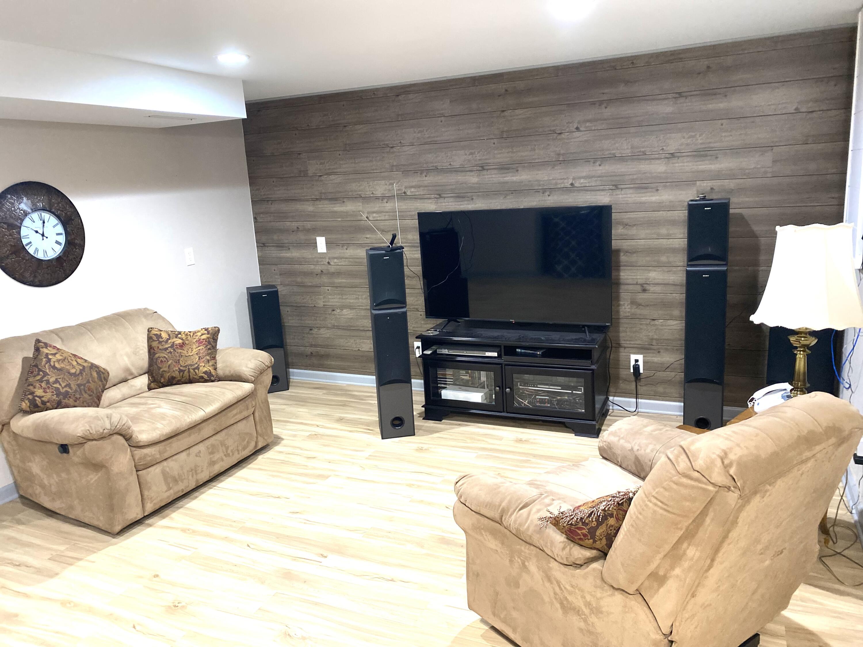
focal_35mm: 26
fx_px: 648
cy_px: 324
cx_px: 432
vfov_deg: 53.1
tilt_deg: -12.1
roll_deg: +3.3
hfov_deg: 67.3
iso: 320
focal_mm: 4.25
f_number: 1.8
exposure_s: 1/40
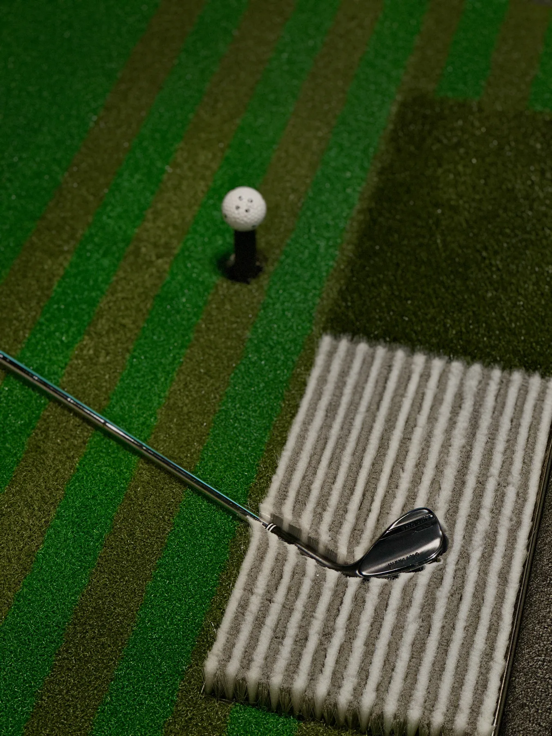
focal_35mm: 77
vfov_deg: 25.3
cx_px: 276
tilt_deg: -45.4
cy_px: 368
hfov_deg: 19.1
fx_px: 1637
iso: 200
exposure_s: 1/31
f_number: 2.8
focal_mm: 9
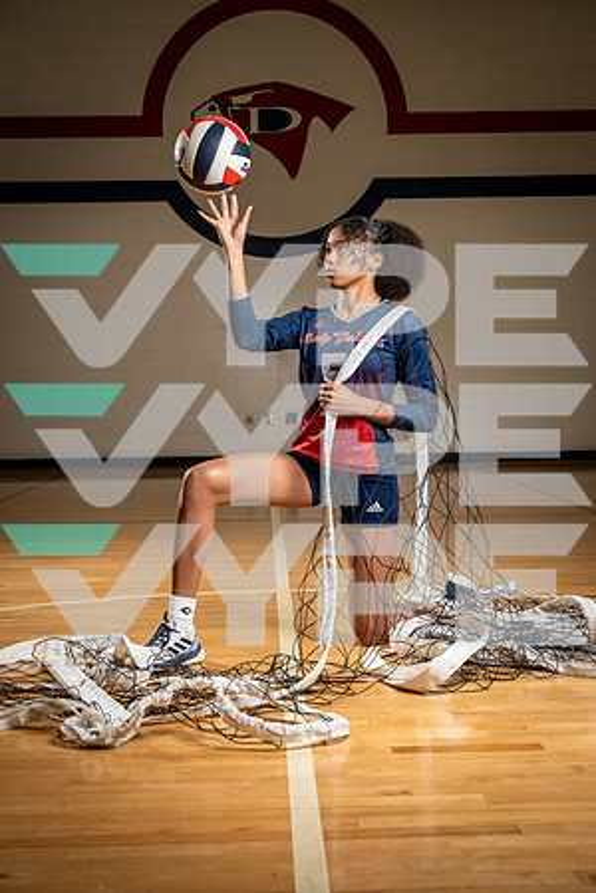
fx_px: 1316
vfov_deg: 37.5
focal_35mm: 53
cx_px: 298
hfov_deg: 25.5
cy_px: 446
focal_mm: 53
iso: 320
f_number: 5.6
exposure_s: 1/250
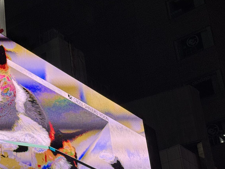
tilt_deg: +29.6
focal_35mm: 108
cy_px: 110
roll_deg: +5.1
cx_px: 23
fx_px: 702
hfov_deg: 17.9
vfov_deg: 13.7
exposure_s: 1/420
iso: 80
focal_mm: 6.76
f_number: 1.78
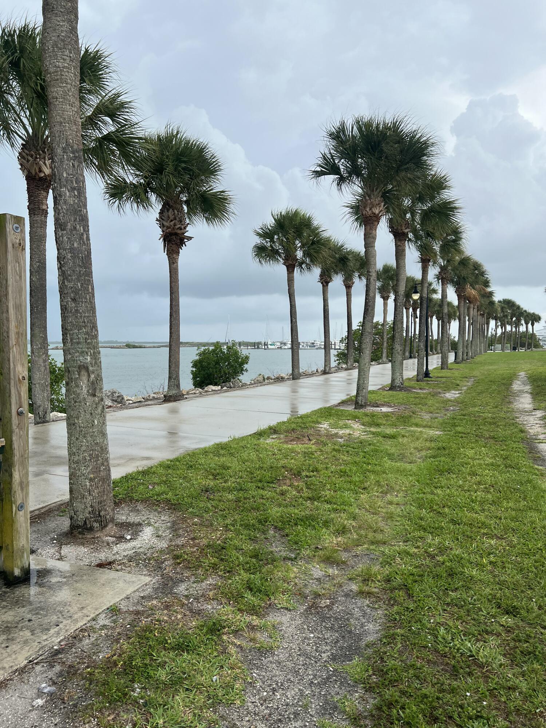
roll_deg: +1.1
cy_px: 364
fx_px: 547
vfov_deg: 67.3
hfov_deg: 53.1
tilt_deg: +2.4
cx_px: 273
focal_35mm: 26
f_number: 1.5
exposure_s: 1/1724
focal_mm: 5.7
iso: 50
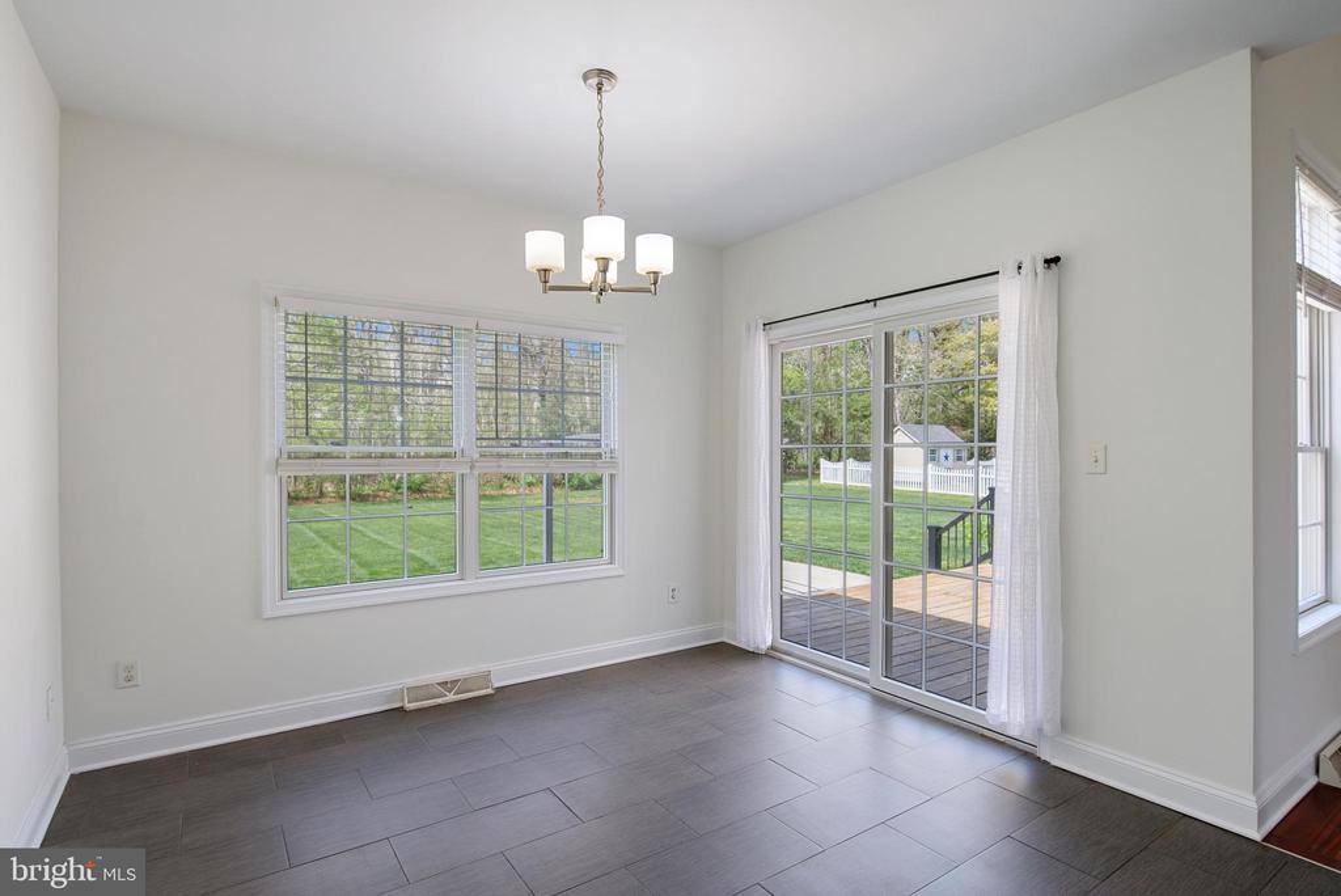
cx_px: 670
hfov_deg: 90.0
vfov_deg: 67.5
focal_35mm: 18
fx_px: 671
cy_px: 448
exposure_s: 1/90
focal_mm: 18
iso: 400
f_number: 8
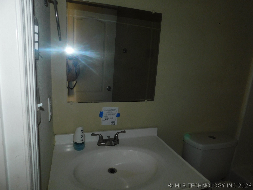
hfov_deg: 73.9
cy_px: 95
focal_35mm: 23
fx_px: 168
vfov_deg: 58.9
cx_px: 126
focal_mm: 4
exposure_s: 1/30
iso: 200
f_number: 3
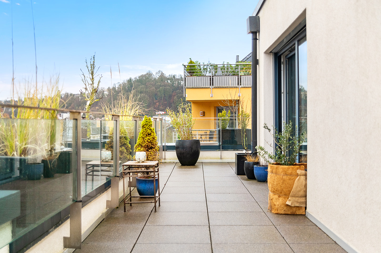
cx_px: 190
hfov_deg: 48.5
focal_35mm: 40
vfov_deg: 33.4
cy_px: 126
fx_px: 423
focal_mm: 40
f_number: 3.2
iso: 1250
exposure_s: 1/1600
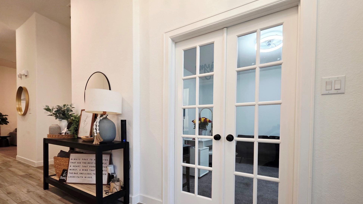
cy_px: 125
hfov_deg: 103.0
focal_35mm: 15
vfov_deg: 69.6
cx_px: 188
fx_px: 144
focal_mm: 2.2
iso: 200
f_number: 1.9
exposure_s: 1/60.2
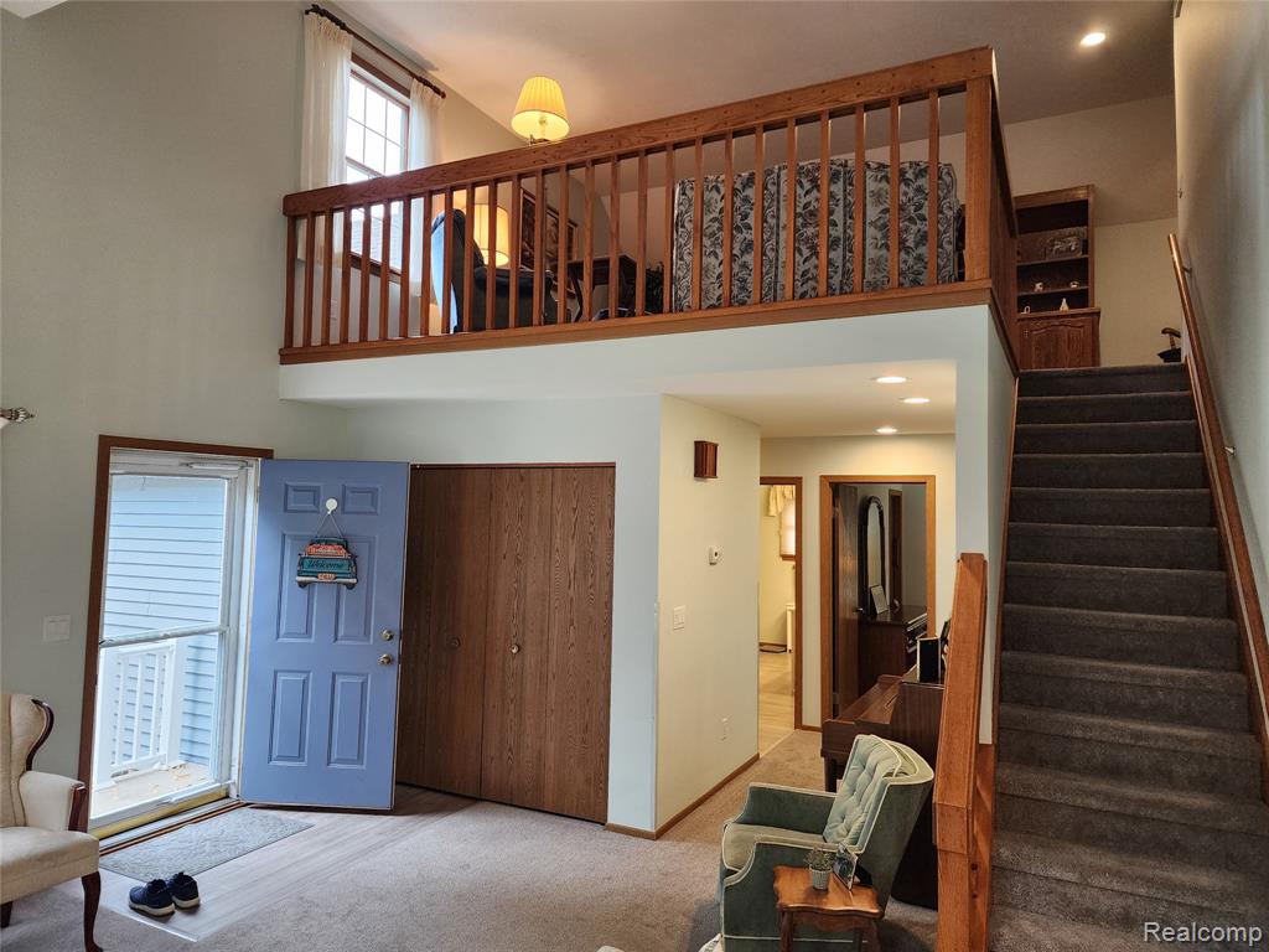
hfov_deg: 73.9
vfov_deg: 58.9
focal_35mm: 23
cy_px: 476
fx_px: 843
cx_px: 634
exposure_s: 1/120
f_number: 1.8
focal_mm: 6.4
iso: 200
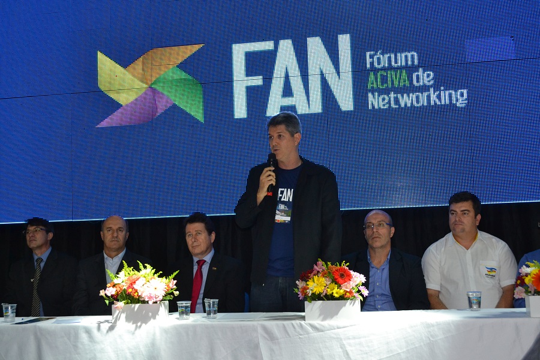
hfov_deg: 41.1
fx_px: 720
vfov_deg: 28.1
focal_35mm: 48
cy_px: 180
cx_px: 270
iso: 1400
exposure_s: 1/60
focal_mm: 32
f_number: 4.8
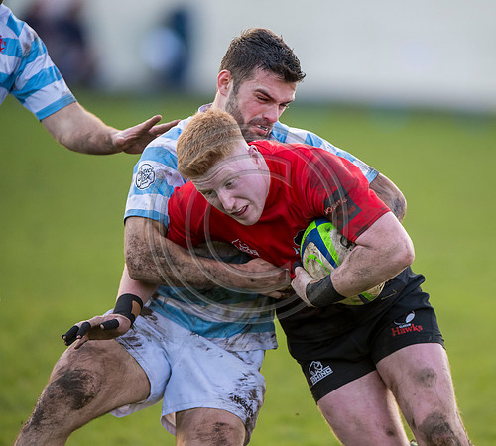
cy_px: 223
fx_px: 7440
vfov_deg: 3.4
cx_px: 335
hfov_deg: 3.8
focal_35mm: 482
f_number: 3.5
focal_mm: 400
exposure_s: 1/2500
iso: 2000
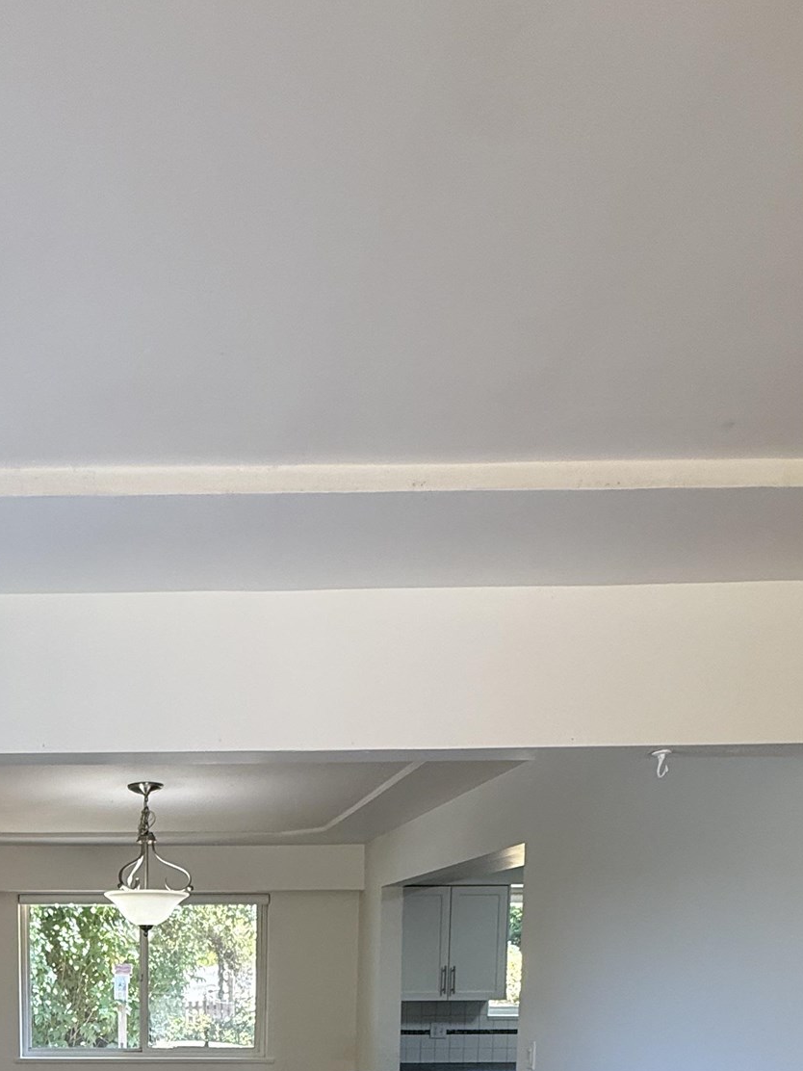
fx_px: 897
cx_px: 128
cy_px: 1061
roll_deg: -0.5
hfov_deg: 45.1
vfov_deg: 50.4
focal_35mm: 29
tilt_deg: -6.9
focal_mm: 2.22
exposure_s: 1/120
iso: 160
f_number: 2.2
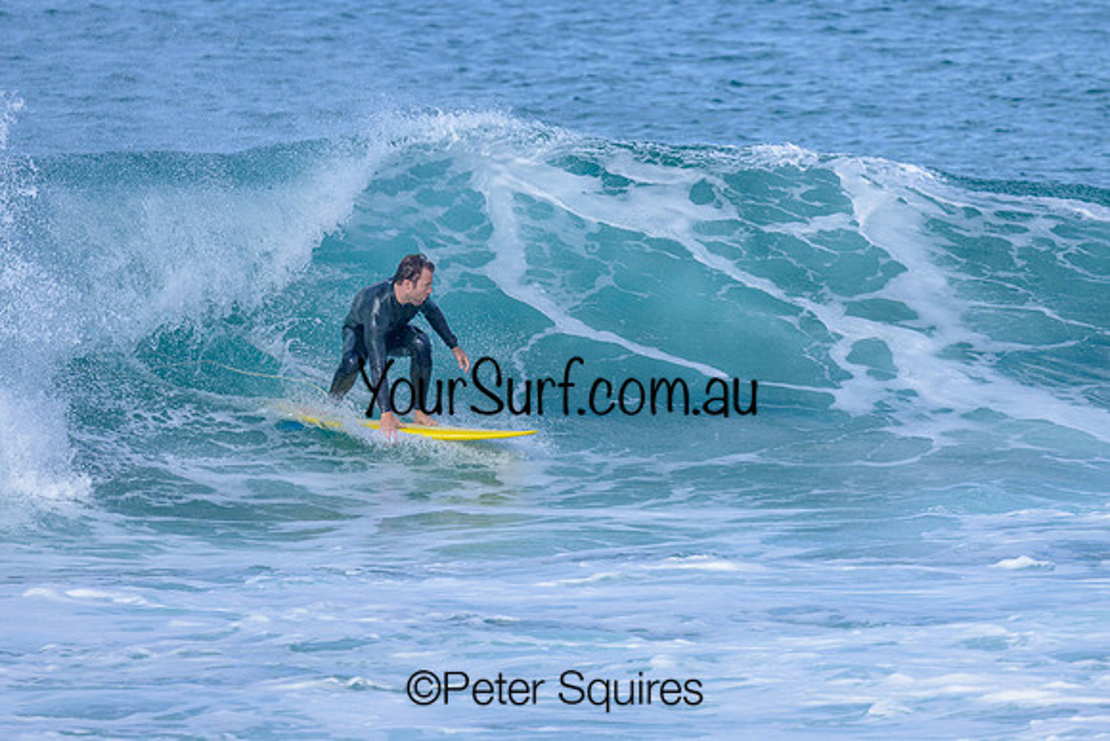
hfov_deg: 1.9
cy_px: 279
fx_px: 33905
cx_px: 566
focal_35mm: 1099
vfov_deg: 1.3
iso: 360
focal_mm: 800
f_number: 6.3
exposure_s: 1/2000
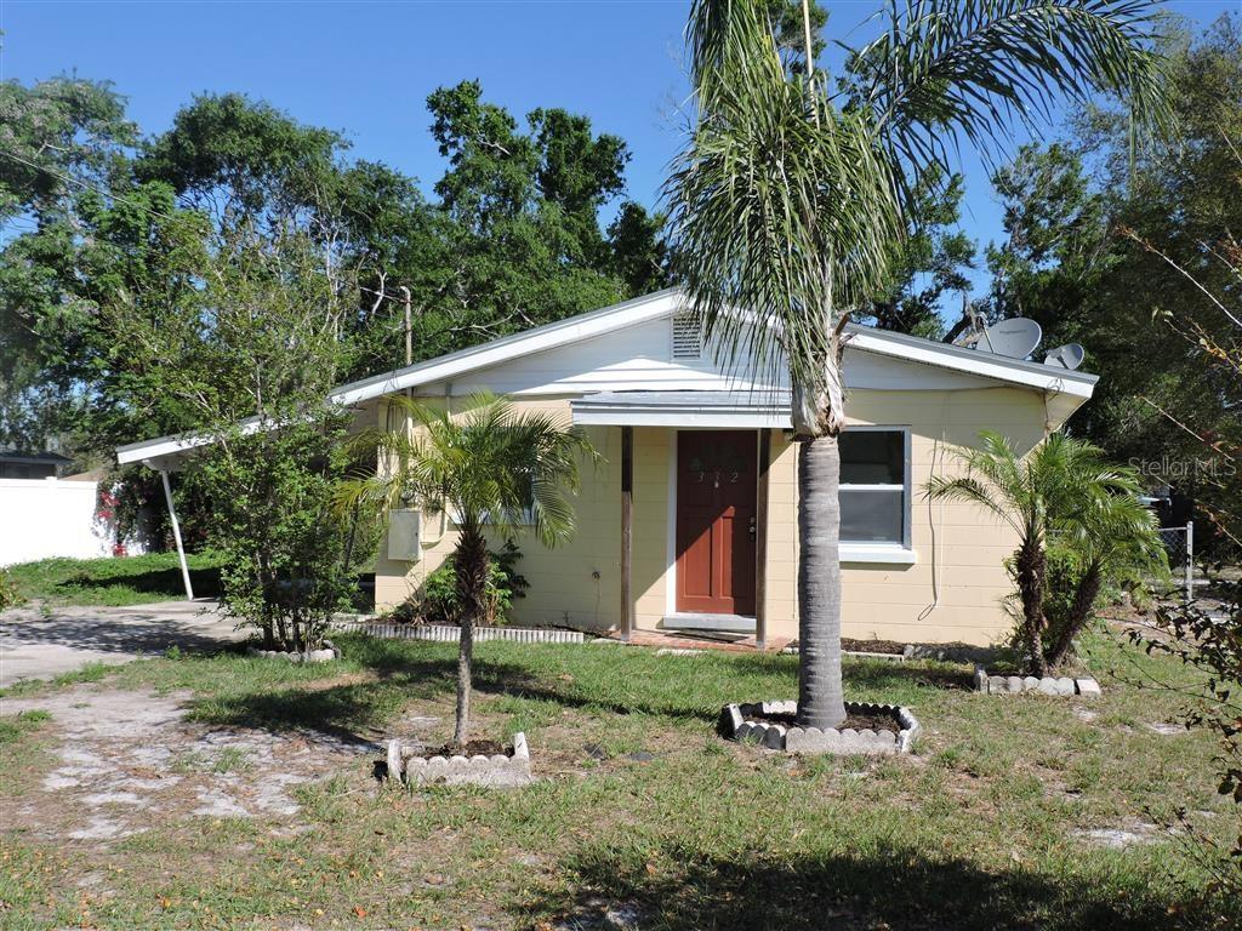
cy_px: 466
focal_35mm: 33
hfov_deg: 55.4
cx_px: 621
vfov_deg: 42.9
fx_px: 1184
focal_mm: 5.9
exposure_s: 1/1000
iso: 100
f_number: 3.2
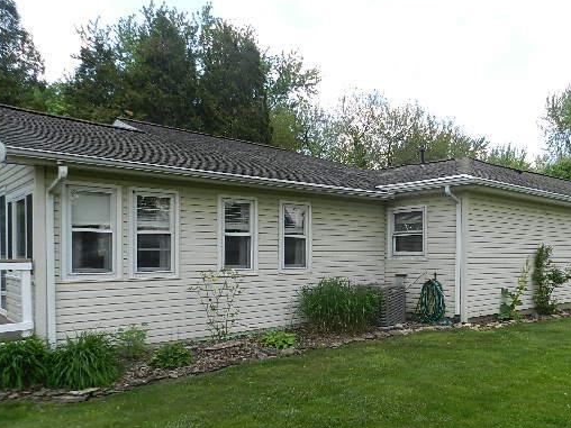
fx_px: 478
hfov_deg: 61.0
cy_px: 259
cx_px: 348
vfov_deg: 47.9
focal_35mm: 29
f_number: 3.4
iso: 160
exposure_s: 1/640
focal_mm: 4
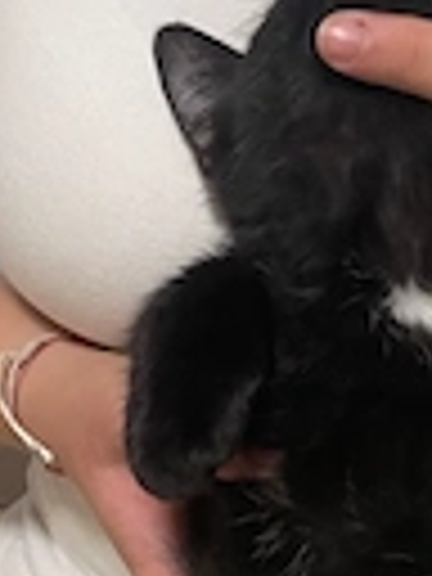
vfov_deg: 23.2
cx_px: 459
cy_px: 572
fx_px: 1348
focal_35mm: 81
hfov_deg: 17.7
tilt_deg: -29.1
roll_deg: -7.3
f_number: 1.6
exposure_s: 1/59
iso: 500
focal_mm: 4.2
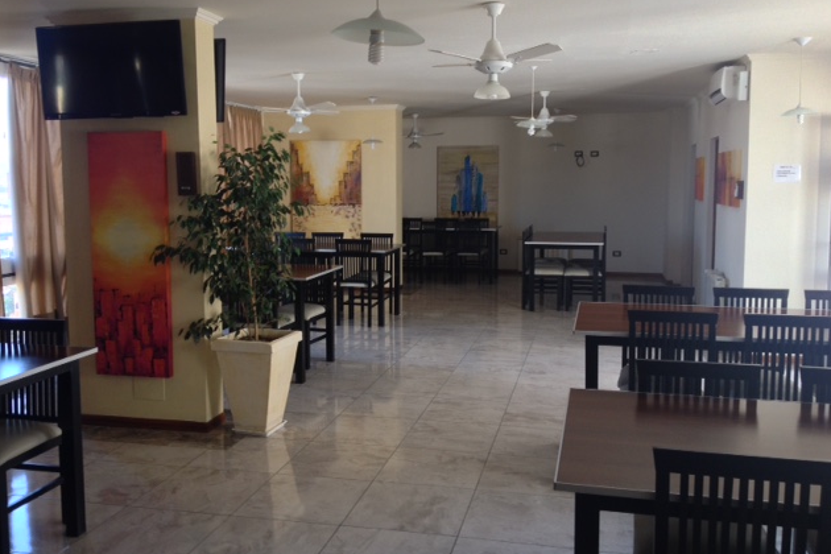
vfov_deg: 35.9
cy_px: 257
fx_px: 854
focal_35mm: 37
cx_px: 417
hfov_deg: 51.9
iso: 50
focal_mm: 4.28
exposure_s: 1/24
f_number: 2.4
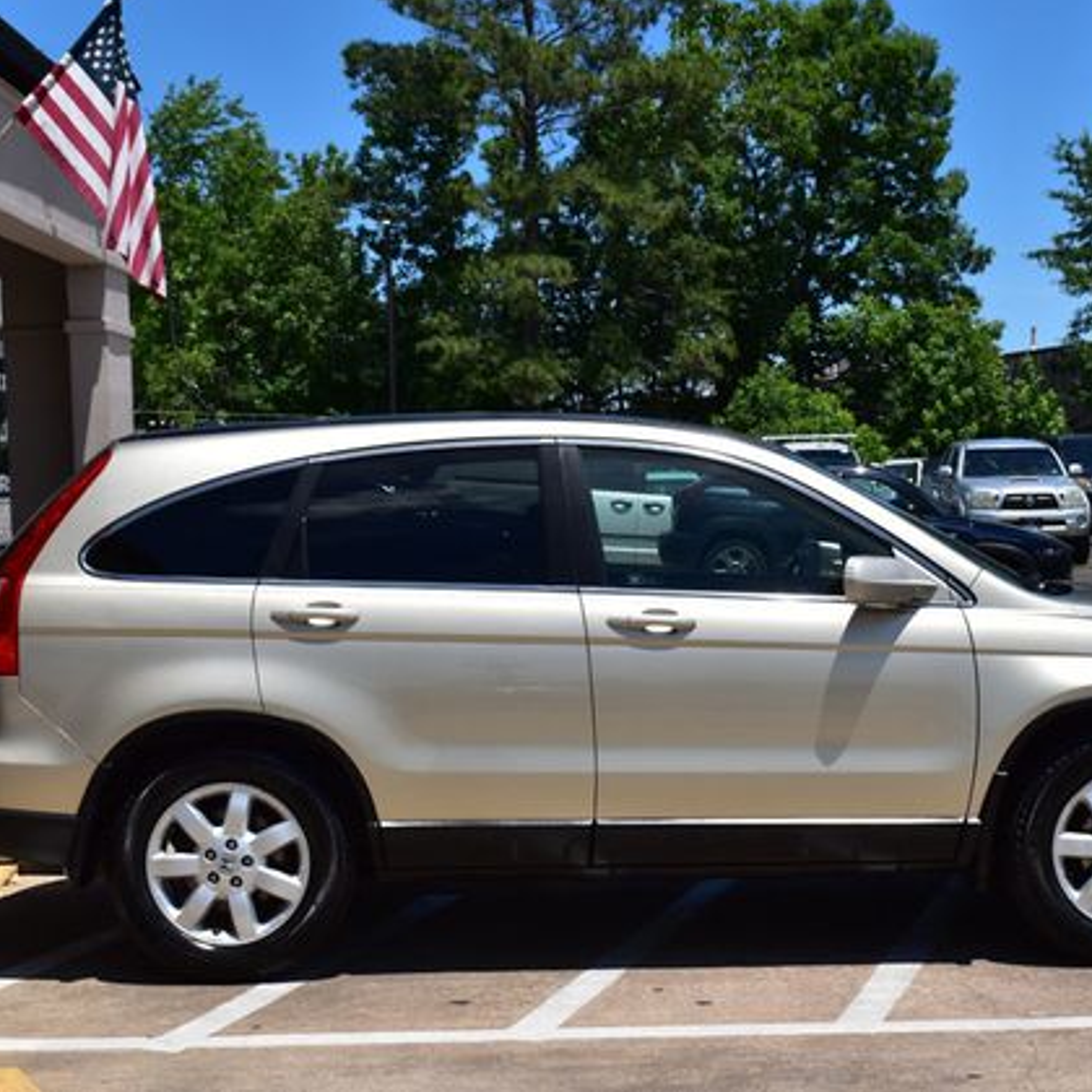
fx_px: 2356
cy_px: 541
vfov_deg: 26.1
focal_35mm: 66
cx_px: 621
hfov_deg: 26.1
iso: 200
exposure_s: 1/500
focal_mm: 34
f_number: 11
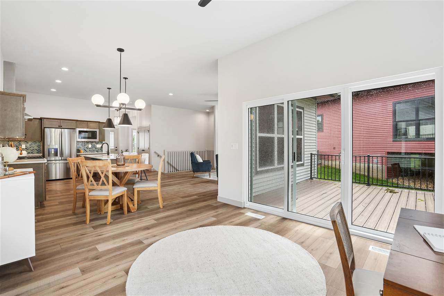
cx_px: 222
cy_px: 148
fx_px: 210
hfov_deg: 93.3
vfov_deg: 70.4
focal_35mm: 17
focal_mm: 17
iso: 400
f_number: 9
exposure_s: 1/60
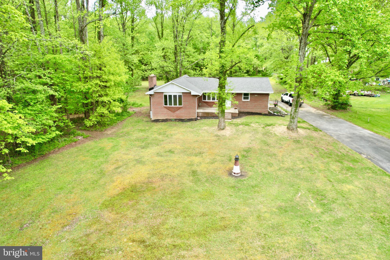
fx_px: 238
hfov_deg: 78.6
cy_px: 130
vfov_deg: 57.2
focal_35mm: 22
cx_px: 195
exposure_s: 1/240
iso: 110
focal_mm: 8.38
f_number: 2.8
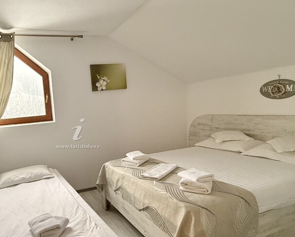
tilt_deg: -7.5
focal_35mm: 23
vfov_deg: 60.6
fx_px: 201
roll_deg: +4.7
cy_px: 137
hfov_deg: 68.9
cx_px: 82
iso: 400
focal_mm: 2.22
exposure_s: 1/100
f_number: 2.2
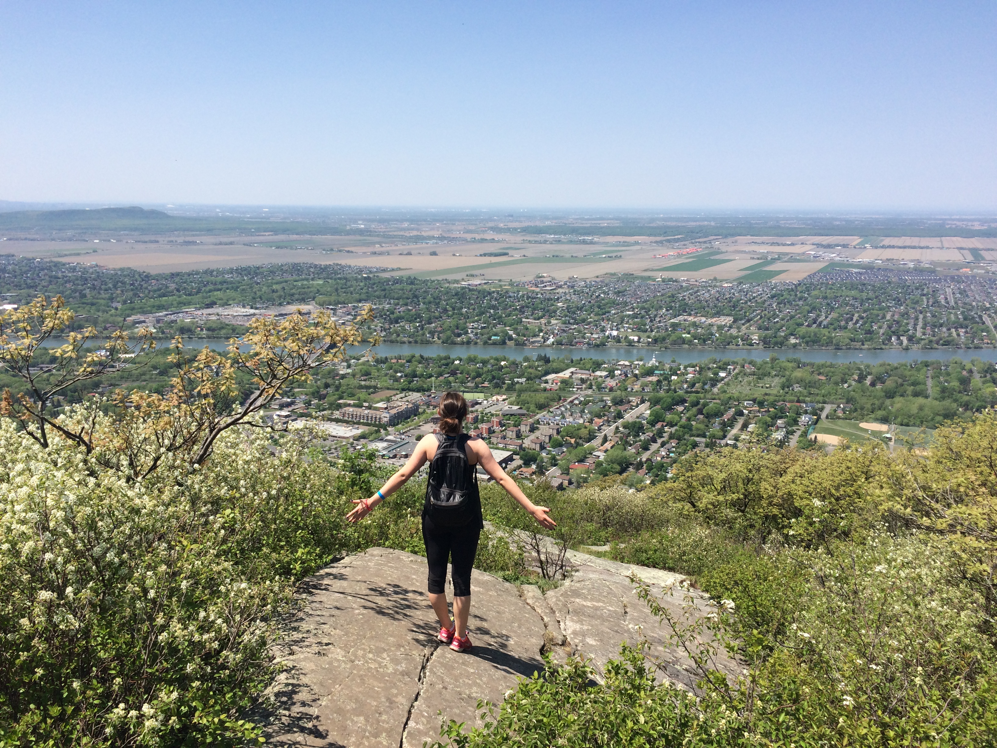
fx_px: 835
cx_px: 498
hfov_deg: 61.7
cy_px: 374
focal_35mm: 29
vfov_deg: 48.2
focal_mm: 4.15
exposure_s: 1/2415
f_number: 2.2
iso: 32
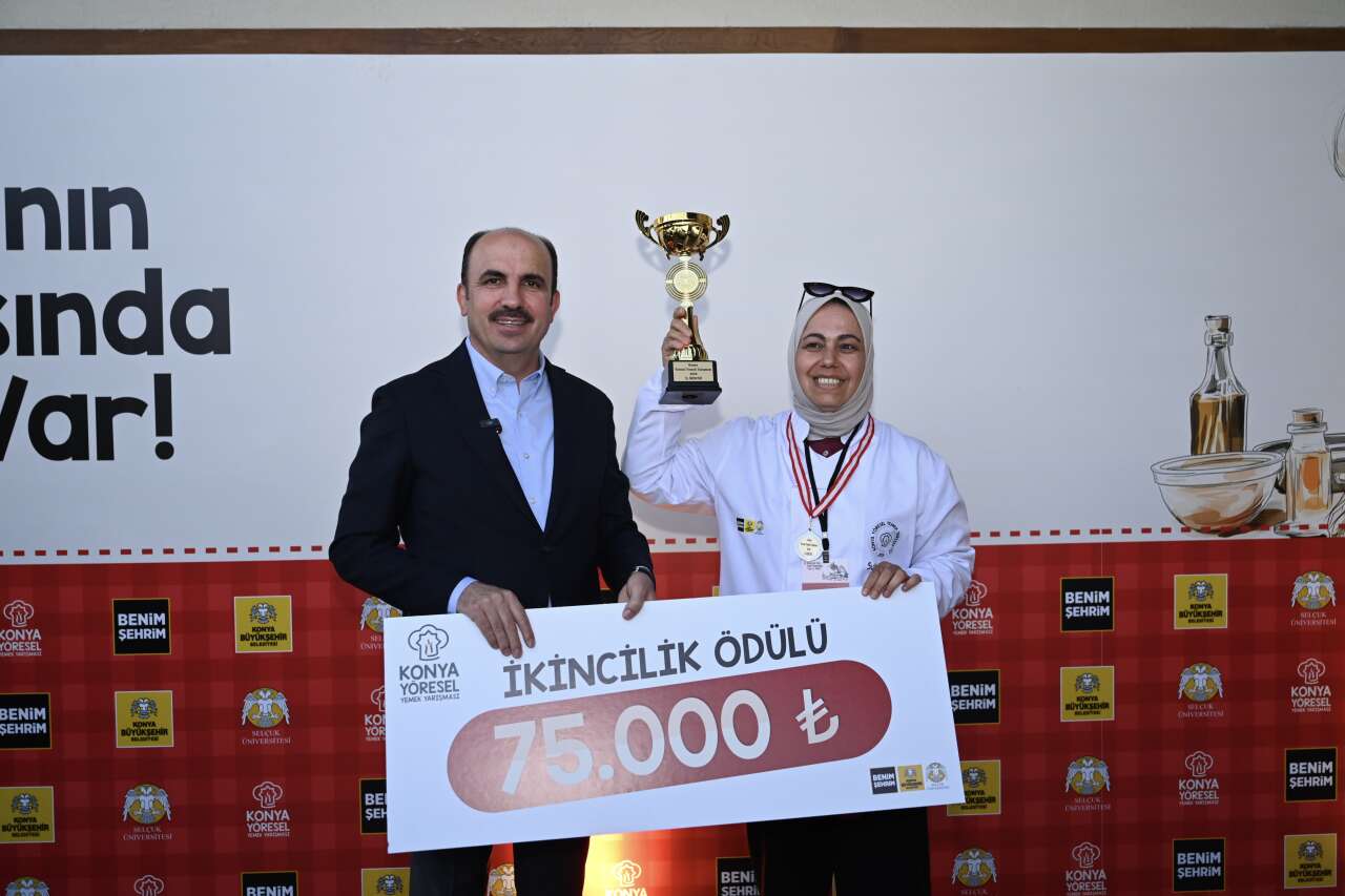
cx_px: 672
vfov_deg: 40.5
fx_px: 1214
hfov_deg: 58.0
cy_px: 448
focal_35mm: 32
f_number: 3.2
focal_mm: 32.5
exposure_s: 1/125
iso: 1000
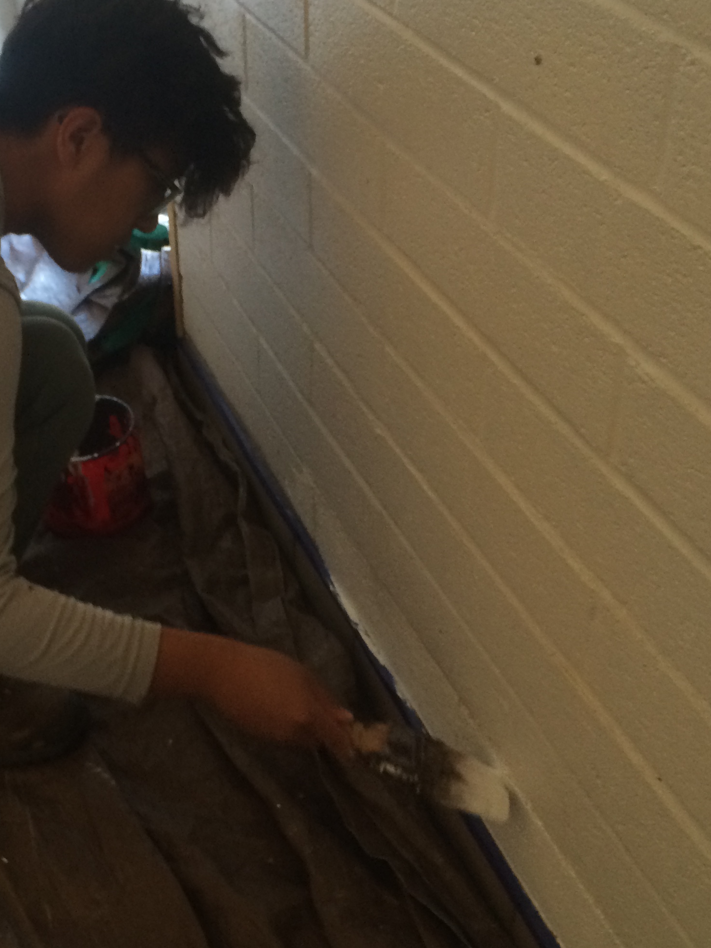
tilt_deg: -38.3
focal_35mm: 48
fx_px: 1315
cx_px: 243
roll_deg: +4.2
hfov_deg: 30.1
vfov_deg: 39.7
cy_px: 469
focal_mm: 4.15
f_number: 2.2
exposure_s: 1/30
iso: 125
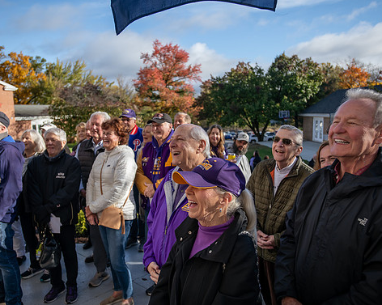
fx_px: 339
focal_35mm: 30
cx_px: 178
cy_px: 155
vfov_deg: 48.5
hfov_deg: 58.7
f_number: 3.5
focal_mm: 26
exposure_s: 1/640
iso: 80
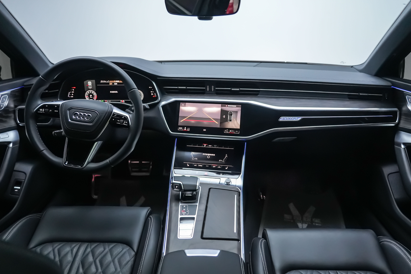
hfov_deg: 71.5
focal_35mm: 25
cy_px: 132
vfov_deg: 51.3
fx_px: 285
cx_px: 208
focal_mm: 24
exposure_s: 1/125
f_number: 4
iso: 8000
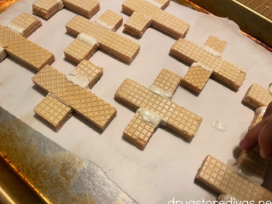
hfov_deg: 67.3
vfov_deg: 53.1
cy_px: 105
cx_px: 137
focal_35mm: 26
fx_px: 204
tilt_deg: -61.3
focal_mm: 5.1
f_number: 1.6
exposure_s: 1/60
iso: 400
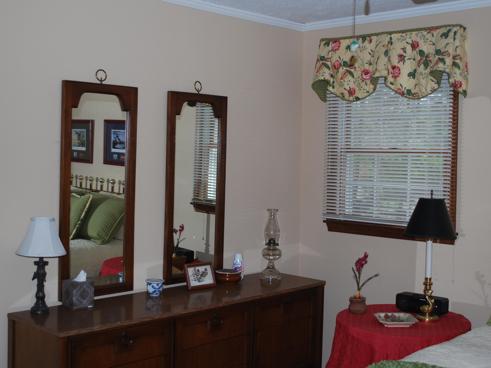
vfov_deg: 31.5
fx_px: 652
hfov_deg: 41.2
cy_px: 180
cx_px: 266
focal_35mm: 46
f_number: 4.5
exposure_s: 1/60
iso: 200
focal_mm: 26
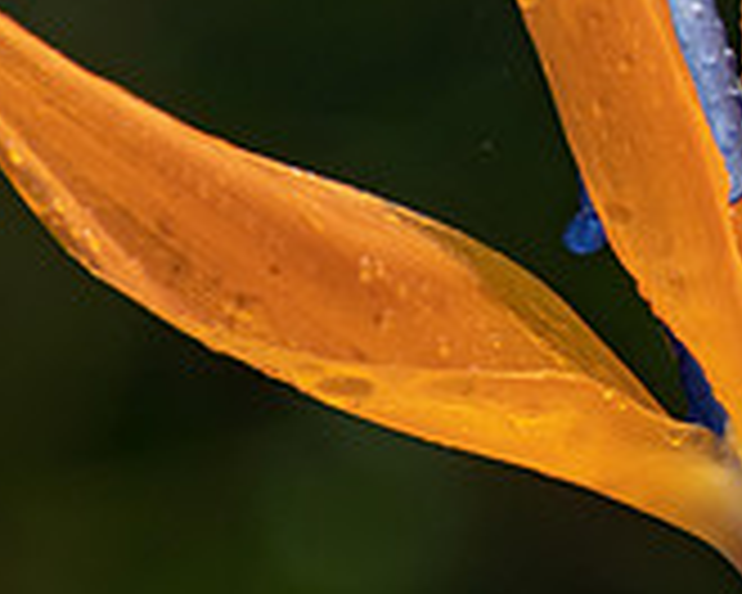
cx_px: 861
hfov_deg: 1.1
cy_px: 312
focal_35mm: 1736
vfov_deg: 0.9
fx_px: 38123
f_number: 6.3
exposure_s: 1/60
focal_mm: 300
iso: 400
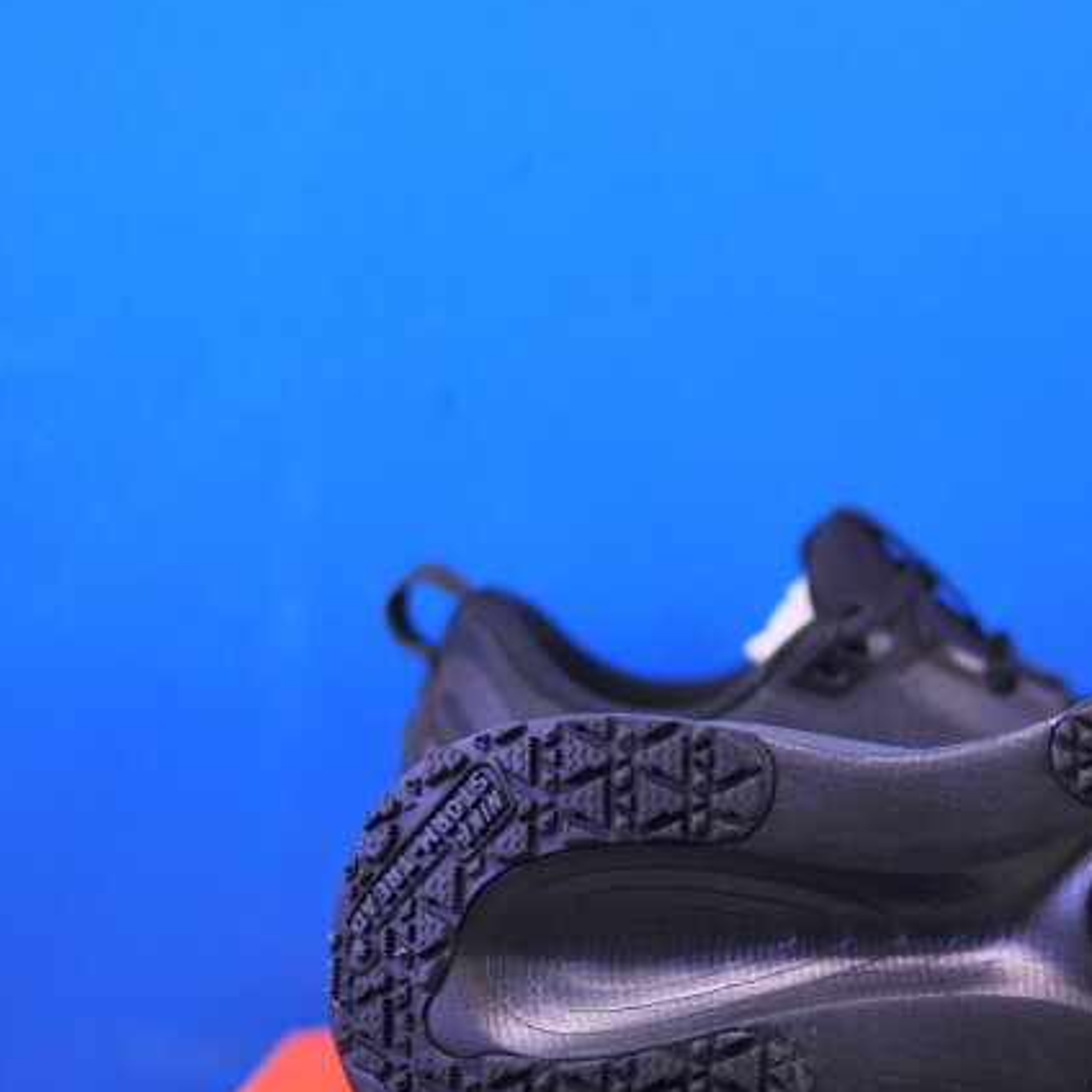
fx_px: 4283
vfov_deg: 14.5
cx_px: 981
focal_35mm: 120
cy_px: 671
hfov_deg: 14.4
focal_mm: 50
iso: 250
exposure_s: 1/320
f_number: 2
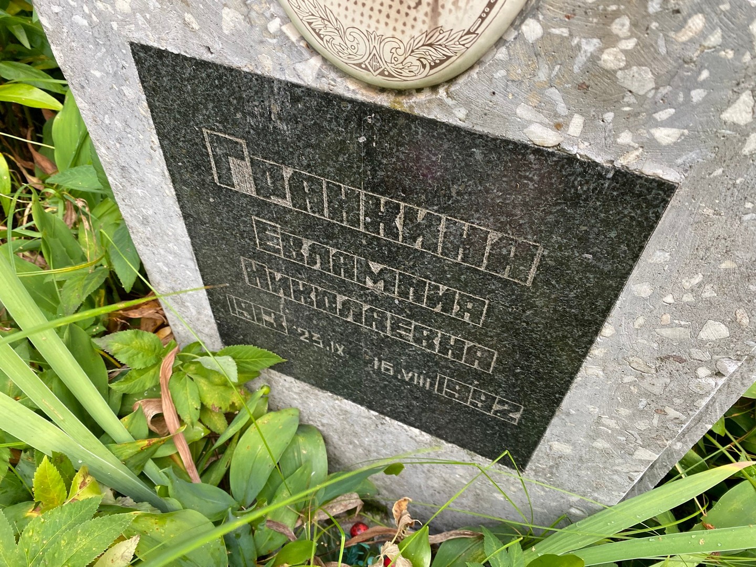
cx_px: 378
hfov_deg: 67.3
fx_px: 568
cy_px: 284
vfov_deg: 53.1
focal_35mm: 26
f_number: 1.8
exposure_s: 1/104
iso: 125
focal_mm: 4.25
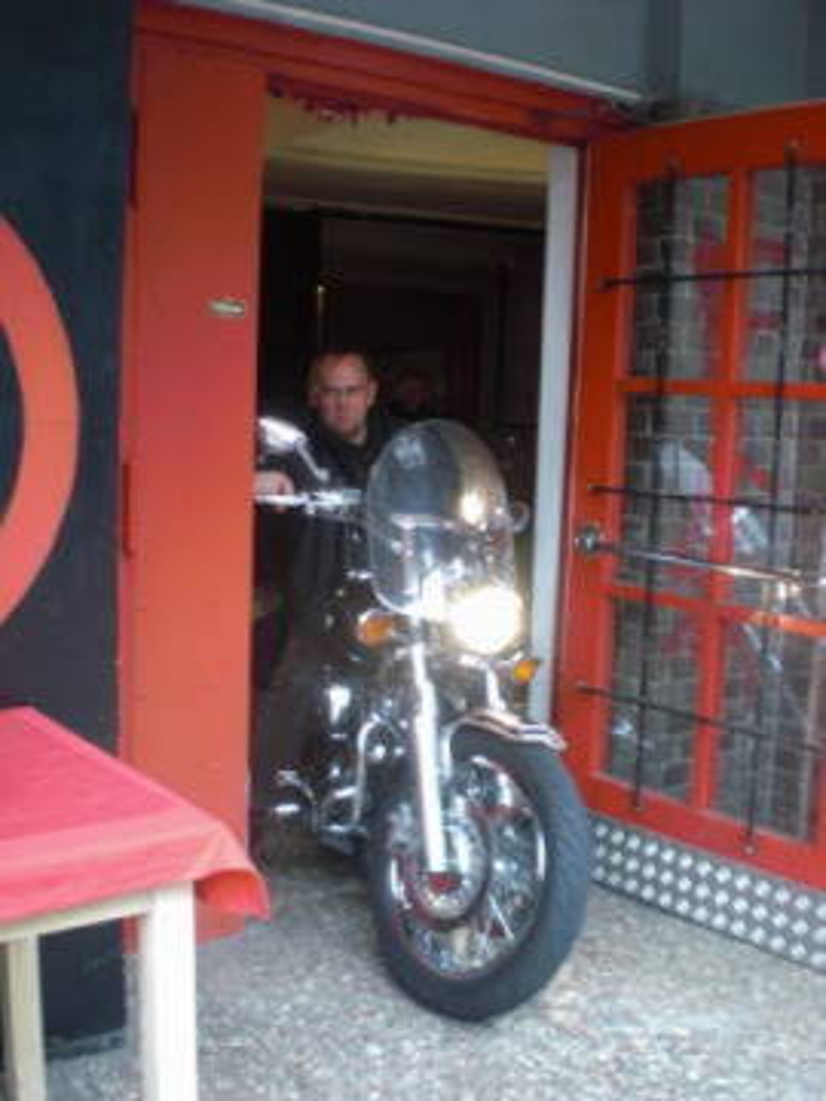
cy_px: 550
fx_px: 1209
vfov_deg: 49.0
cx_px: 413
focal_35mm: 38
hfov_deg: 37.7
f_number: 3.1
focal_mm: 6.3
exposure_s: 1/15
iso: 200
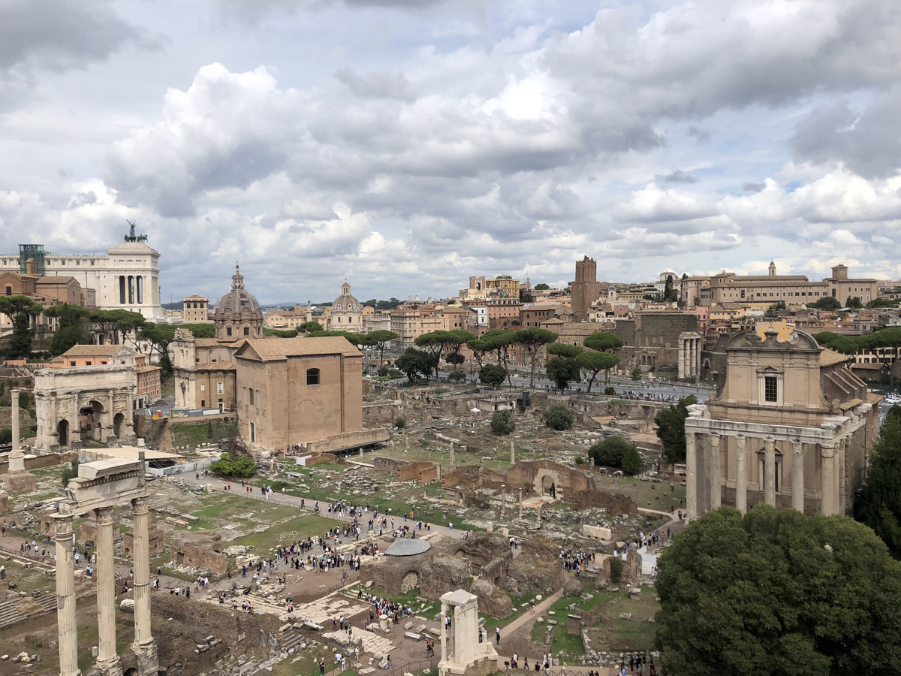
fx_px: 729
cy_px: 338
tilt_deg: -2.4
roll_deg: +1.5
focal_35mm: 28
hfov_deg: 63.4
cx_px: 450
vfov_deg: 49.7
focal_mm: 4
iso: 25
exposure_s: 1/3040
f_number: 1.8
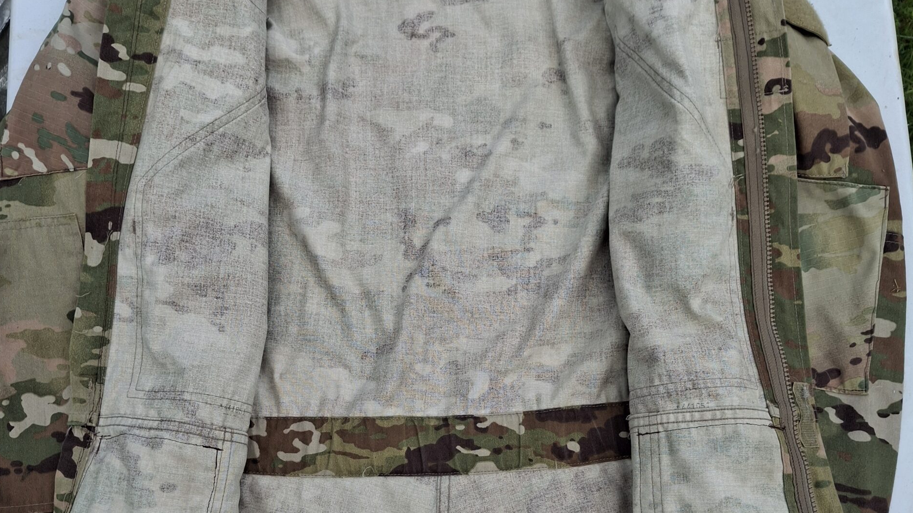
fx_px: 896
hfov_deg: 54.0
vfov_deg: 31.3
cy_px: 398
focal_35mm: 37
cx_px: 452
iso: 32
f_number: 1.8
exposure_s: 1/687
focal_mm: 4.69
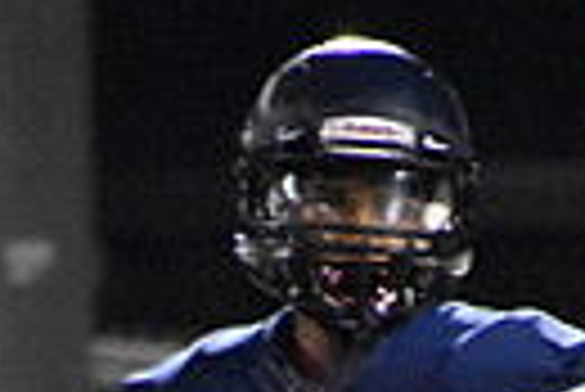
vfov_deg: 0.7
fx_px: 32731
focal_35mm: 2012
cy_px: 1108
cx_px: 223
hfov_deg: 1.0
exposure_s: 1/160
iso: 12800
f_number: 6.3
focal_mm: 300
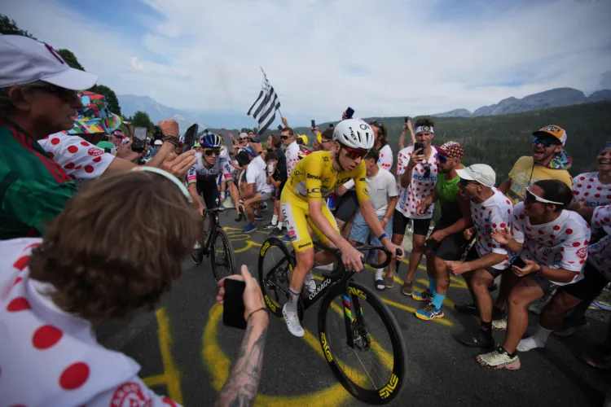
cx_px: 306
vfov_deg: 73.7
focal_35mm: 16
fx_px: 272
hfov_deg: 96.7
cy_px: 204
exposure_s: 1/5000
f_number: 2.8
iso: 250
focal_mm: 16
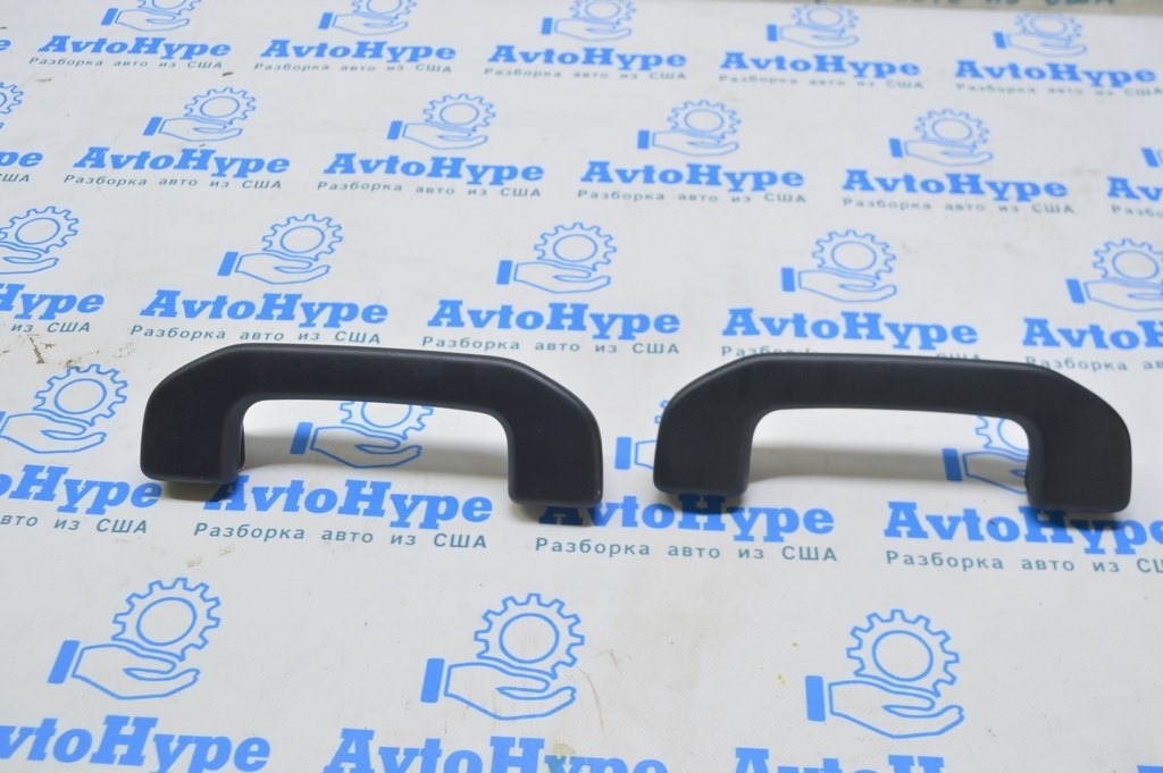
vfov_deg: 33.0
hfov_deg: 48.0
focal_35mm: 40
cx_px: 582
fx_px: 1307
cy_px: 386
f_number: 5.6
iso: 400
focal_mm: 27
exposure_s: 1/20
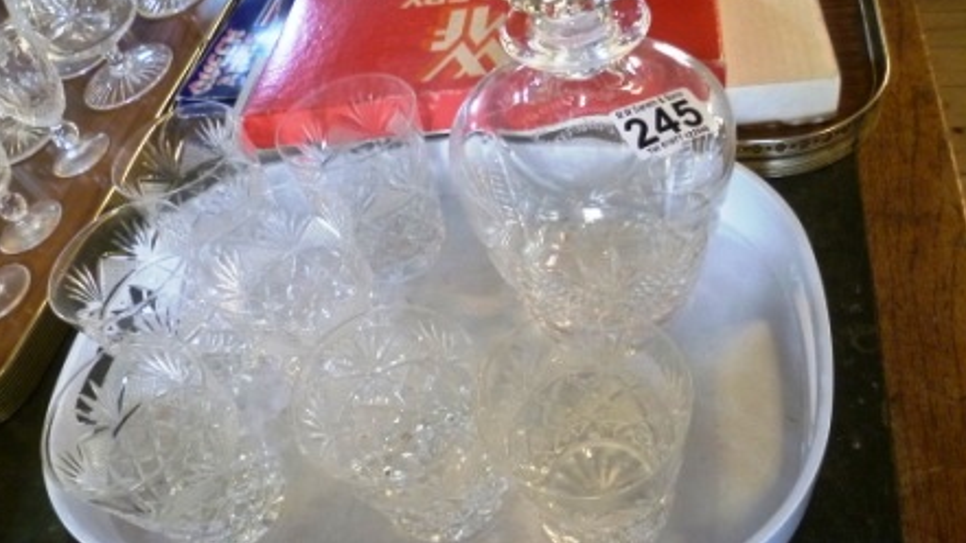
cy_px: 285
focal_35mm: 31
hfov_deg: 62.6
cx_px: 478
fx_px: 794
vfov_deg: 37.8
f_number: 2.8
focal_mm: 5
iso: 400
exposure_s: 1/25
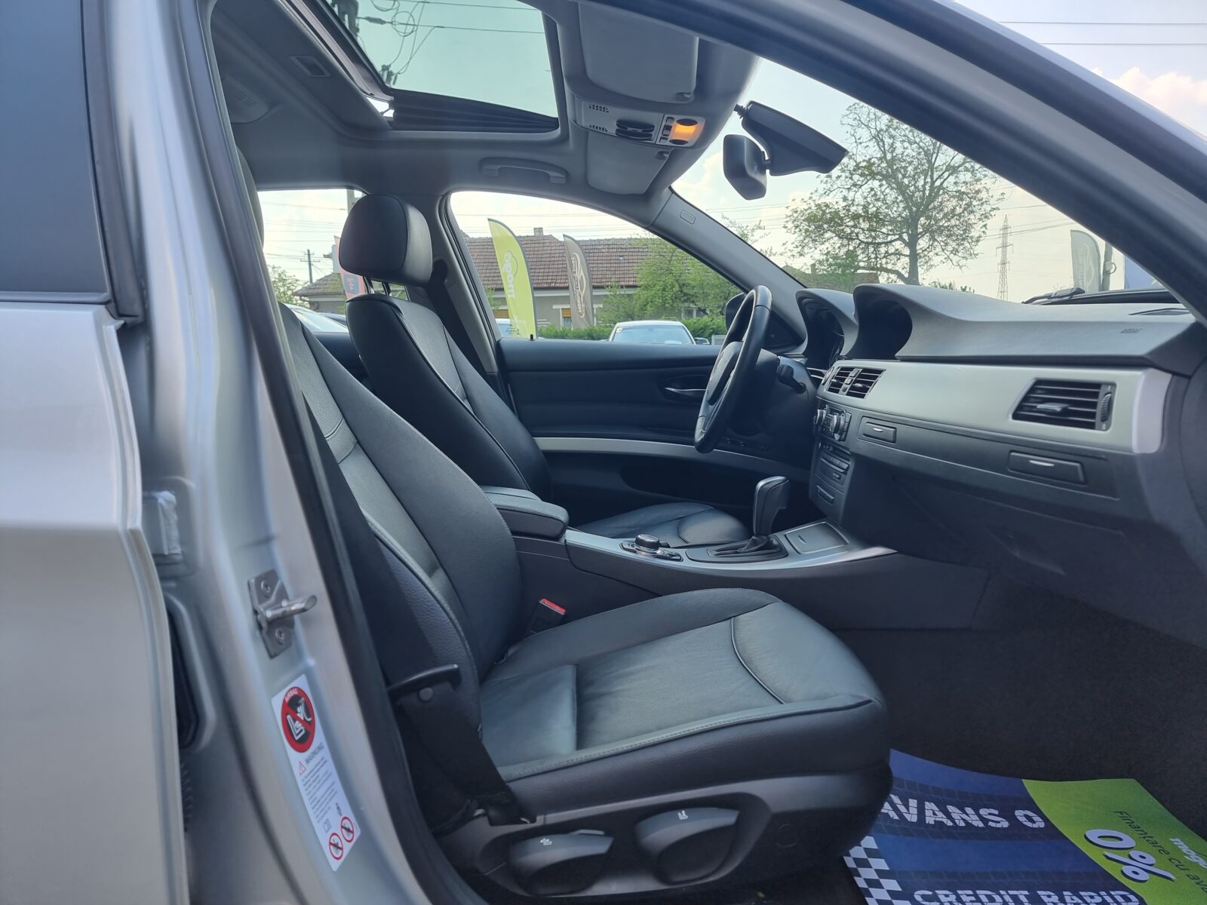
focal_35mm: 24
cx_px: 604
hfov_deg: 71.6
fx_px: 837
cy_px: 452
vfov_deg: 56.8
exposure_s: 1/180
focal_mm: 6.7
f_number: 1.8
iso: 50
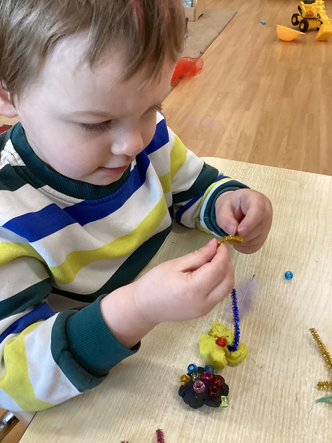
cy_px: 222
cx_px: 166
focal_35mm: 31
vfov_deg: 58.3
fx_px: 396
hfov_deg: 45.5
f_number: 2.4
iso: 320
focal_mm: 3.3
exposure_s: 1/60
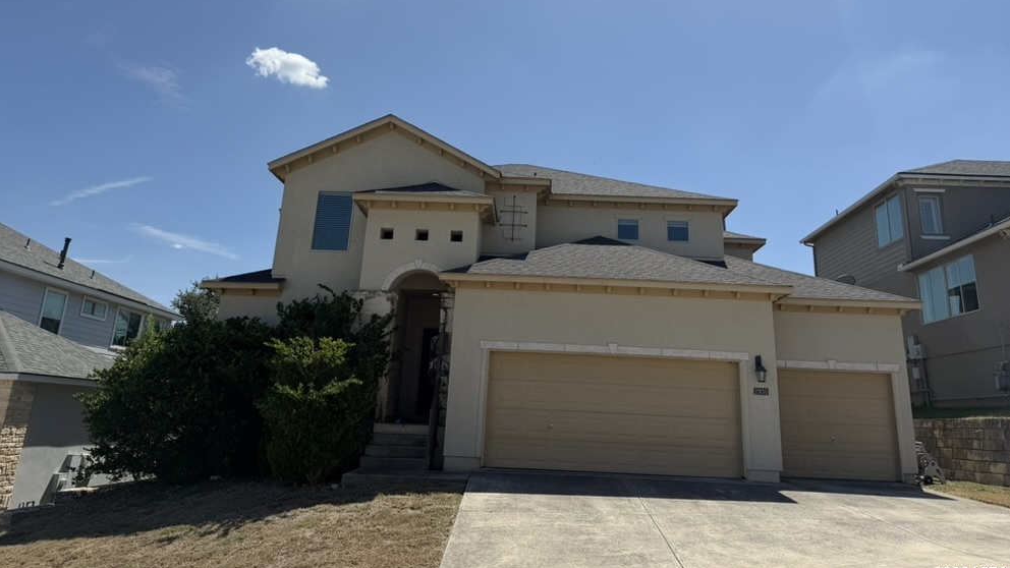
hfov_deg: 69.8
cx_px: 520
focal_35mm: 27
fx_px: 723
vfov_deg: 42.3
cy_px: 189
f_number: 1.78
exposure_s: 1/7353
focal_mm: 6.76
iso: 80
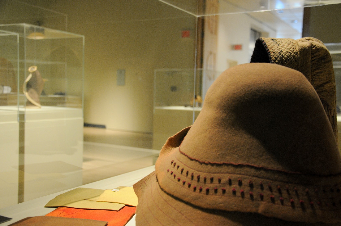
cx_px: 170
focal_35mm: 39
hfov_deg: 49.6
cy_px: 113
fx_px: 369
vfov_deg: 34.1
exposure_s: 1/30
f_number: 4
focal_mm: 26
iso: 900
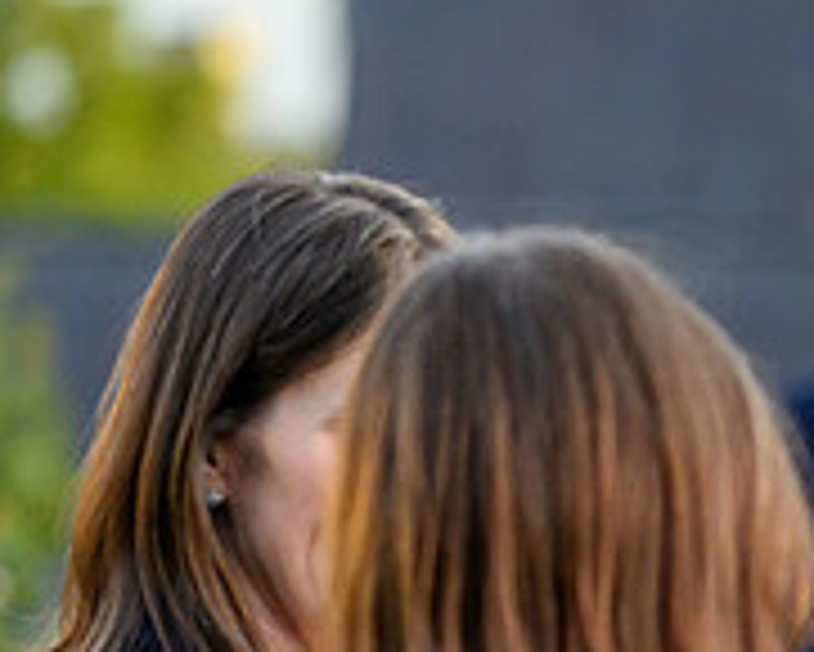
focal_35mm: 389
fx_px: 9377
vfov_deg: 4.0
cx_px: 1259
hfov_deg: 4.9
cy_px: 701
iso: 1250
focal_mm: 85
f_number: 1.8
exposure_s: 1/4000
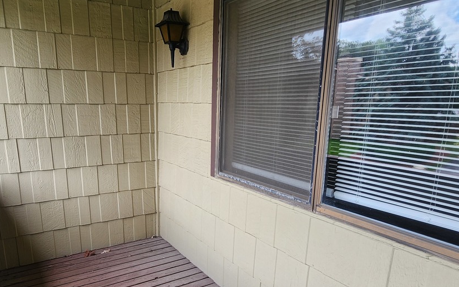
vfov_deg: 50.4
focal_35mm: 24
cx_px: 193
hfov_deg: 74.3
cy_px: 184
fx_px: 300
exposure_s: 1/159
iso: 50
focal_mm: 2.2
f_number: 2.2
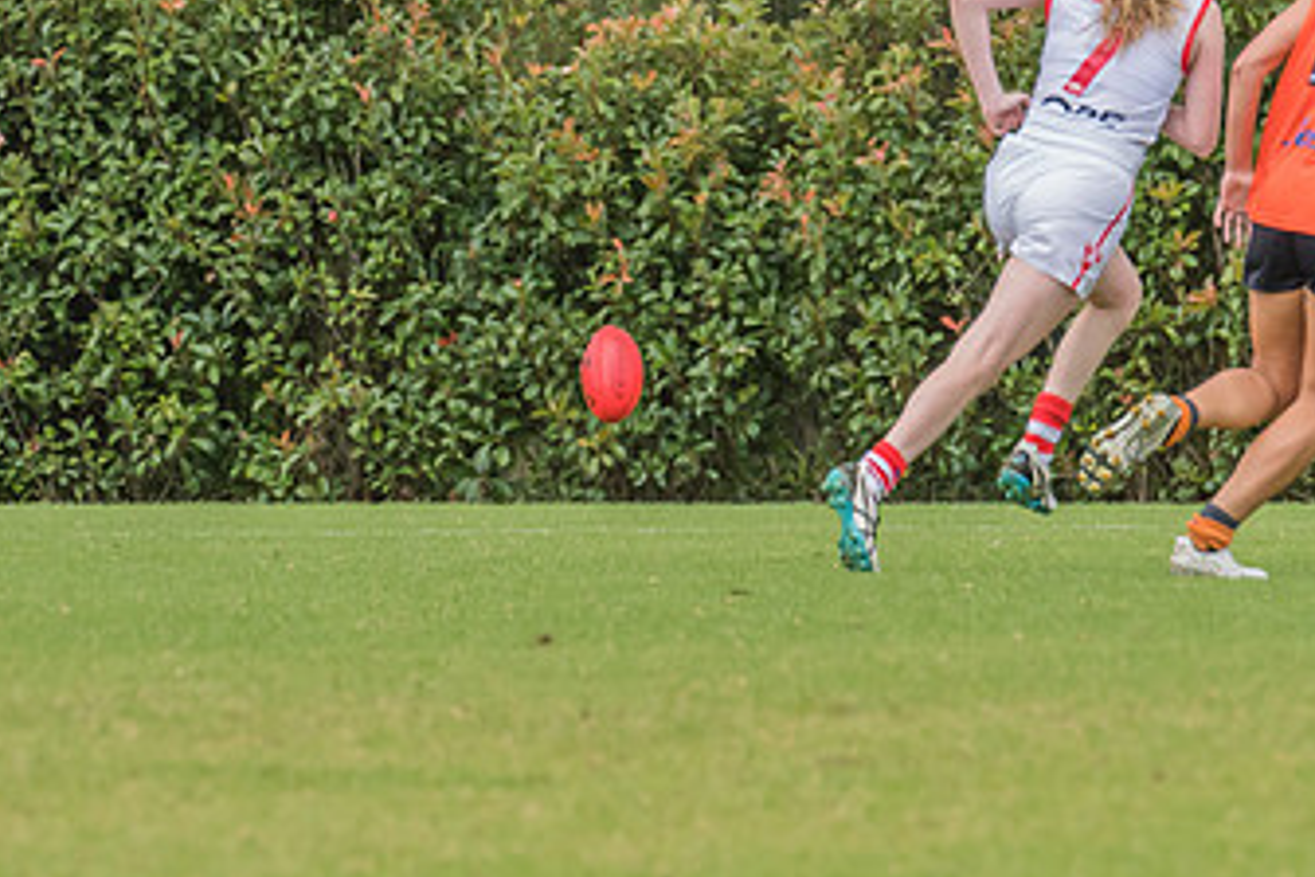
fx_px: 32178
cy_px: 45
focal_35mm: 881
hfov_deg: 2.3
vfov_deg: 1.6
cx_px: -66
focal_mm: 300
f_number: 8
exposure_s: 1/1250
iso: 800
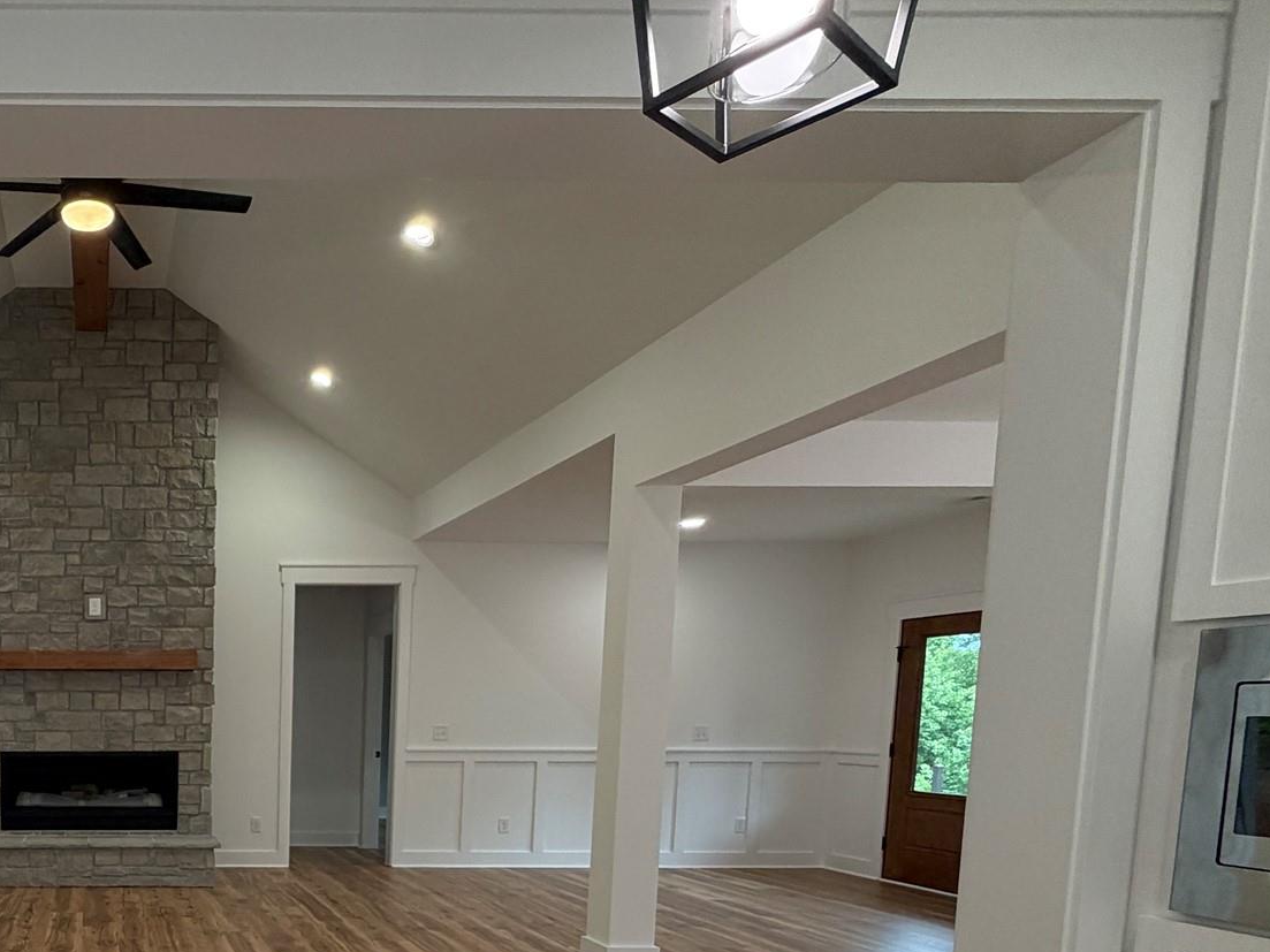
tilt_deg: -5.5
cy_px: 802
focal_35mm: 26
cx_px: 106
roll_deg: -0.1
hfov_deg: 57.0
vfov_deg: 49.0
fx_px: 954
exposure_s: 1/120
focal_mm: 2.22
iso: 160
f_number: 2.2
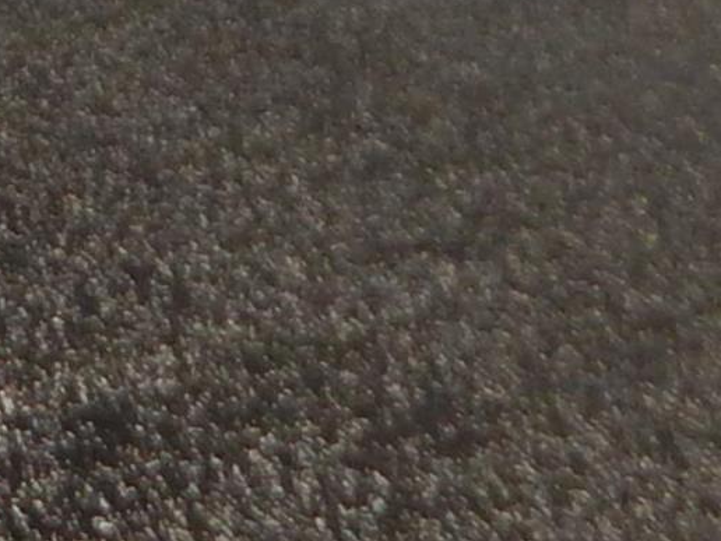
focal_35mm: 131
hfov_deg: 11.7
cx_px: -1112
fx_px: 2729
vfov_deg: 10.1
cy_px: -665
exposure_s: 1/30
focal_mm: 4
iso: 220
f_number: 3
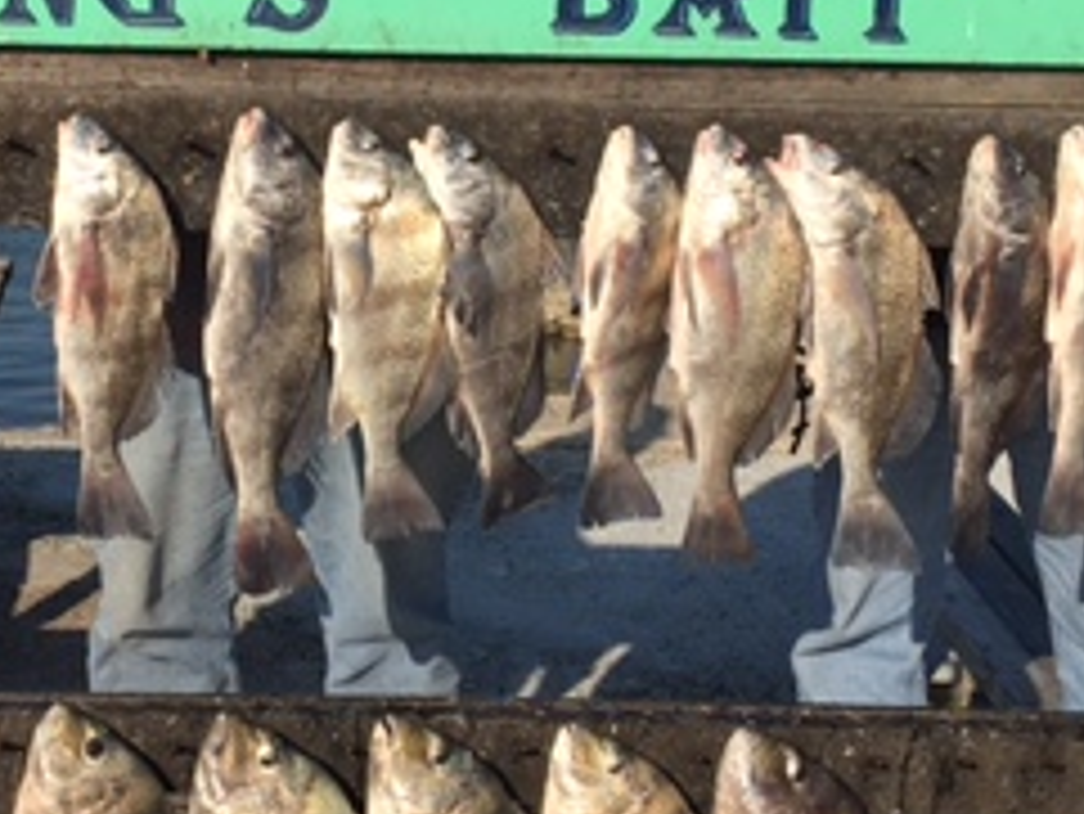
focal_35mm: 77
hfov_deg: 25.0
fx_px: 2412
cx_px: 265
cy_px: 225
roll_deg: +1.4
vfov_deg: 19.1
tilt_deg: -6.3
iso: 25
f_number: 2.2
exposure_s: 1/1972
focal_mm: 4.15
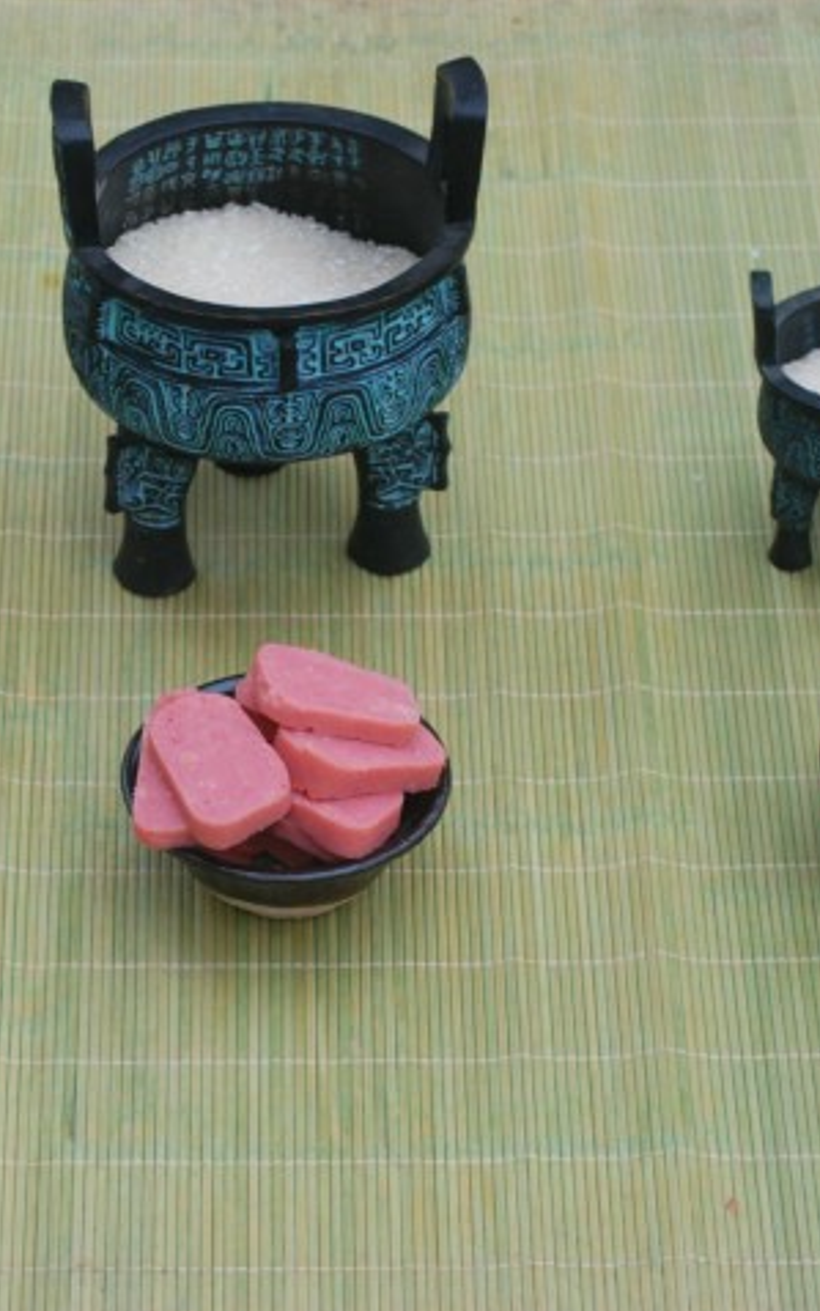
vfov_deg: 16.5
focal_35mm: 127
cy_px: 657
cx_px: 313
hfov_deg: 10.3
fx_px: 4530
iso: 200
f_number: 5.6
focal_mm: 55
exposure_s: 1/125
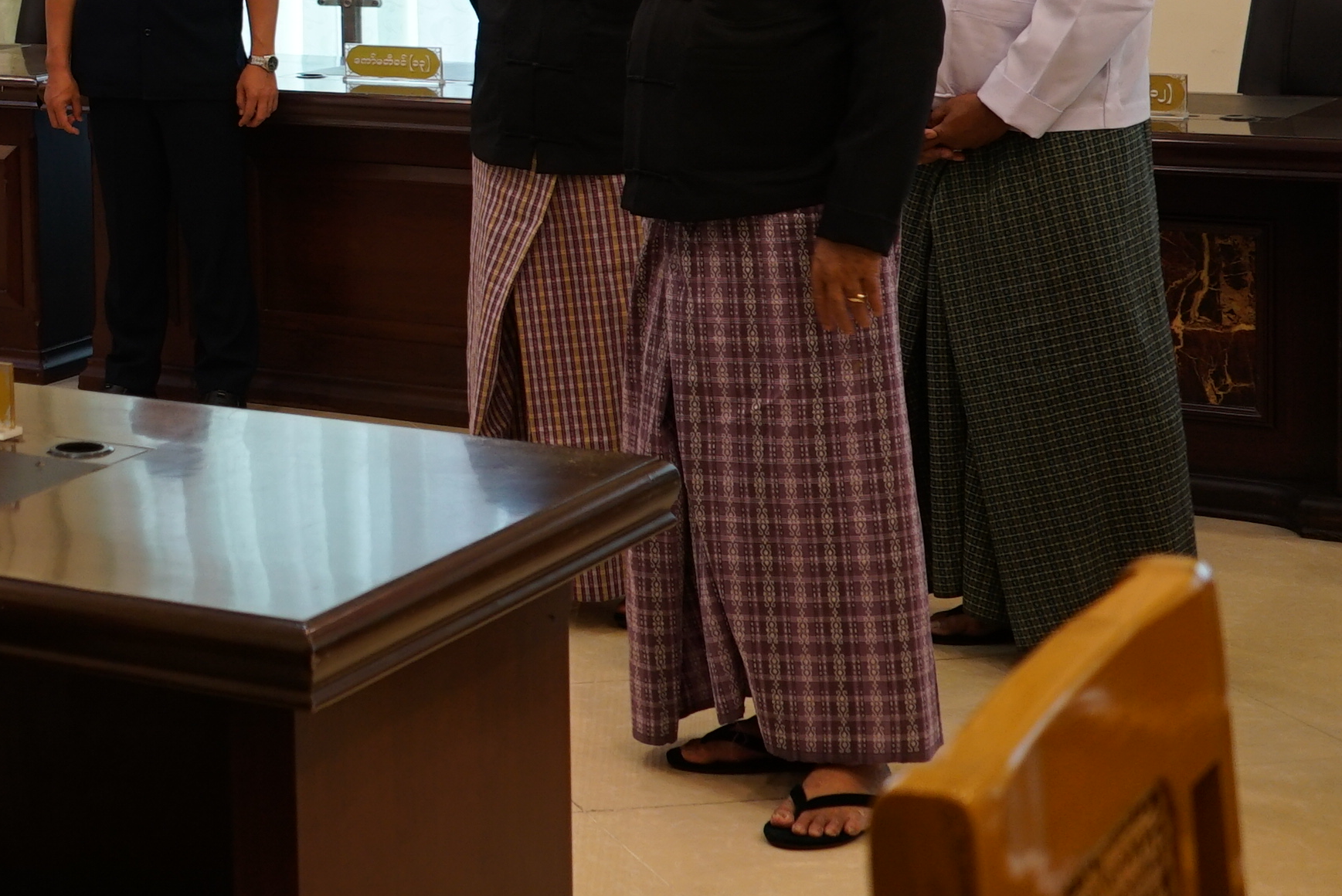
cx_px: -251
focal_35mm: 83
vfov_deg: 16.2
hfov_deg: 22.6
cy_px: 7
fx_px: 3095
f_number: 4
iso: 640
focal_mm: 34
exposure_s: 1/50
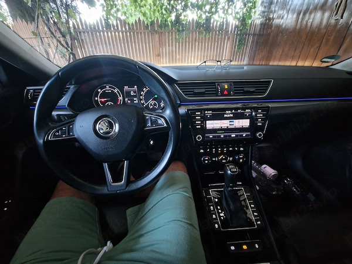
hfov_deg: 106.2
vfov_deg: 89.9
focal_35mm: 13
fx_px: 132
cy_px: 132
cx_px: 176
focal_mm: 2.2
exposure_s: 1/25
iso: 1000
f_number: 2.2
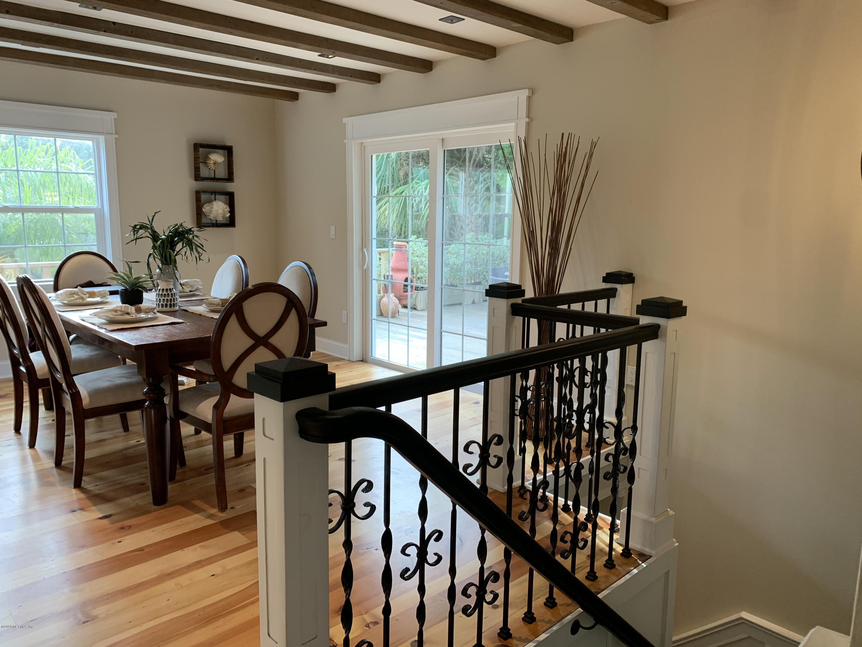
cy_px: 324
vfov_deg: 53.1
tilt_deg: -7.2
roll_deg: -1.0
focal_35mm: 26
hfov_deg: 67.3
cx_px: 431
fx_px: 647
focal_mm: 4.25
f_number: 1.8
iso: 80
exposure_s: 1/60
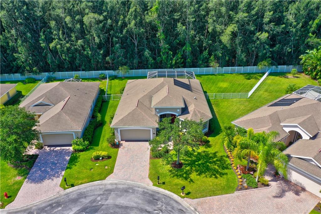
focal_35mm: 28
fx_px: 250
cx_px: 160
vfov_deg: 46.4
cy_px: 107
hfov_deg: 65.5
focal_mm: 10.3
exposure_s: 1/160
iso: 100
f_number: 8
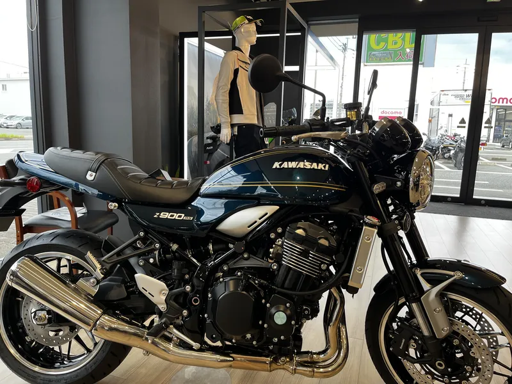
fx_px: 385
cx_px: 256
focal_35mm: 26
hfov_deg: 67.3
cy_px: 192
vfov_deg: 53.1
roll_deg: -1.5
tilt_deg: -9.8
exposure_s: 1/122
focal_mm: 5.1
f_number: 1.6
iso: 50
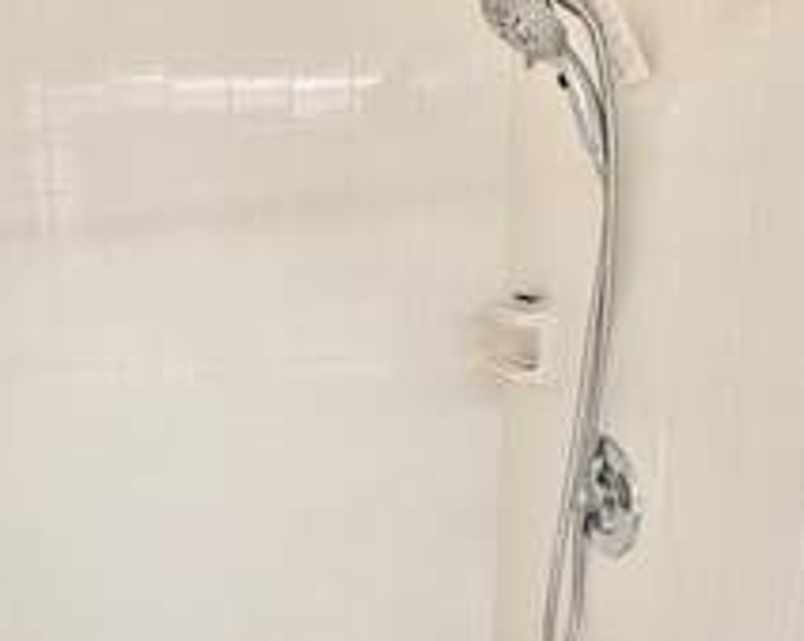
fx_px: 737
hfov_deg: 55.1
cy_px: 341
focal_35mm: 31
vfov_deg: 47.0
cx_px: 224
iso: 320
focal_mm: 2.22
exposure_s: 1/120
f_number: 2.2
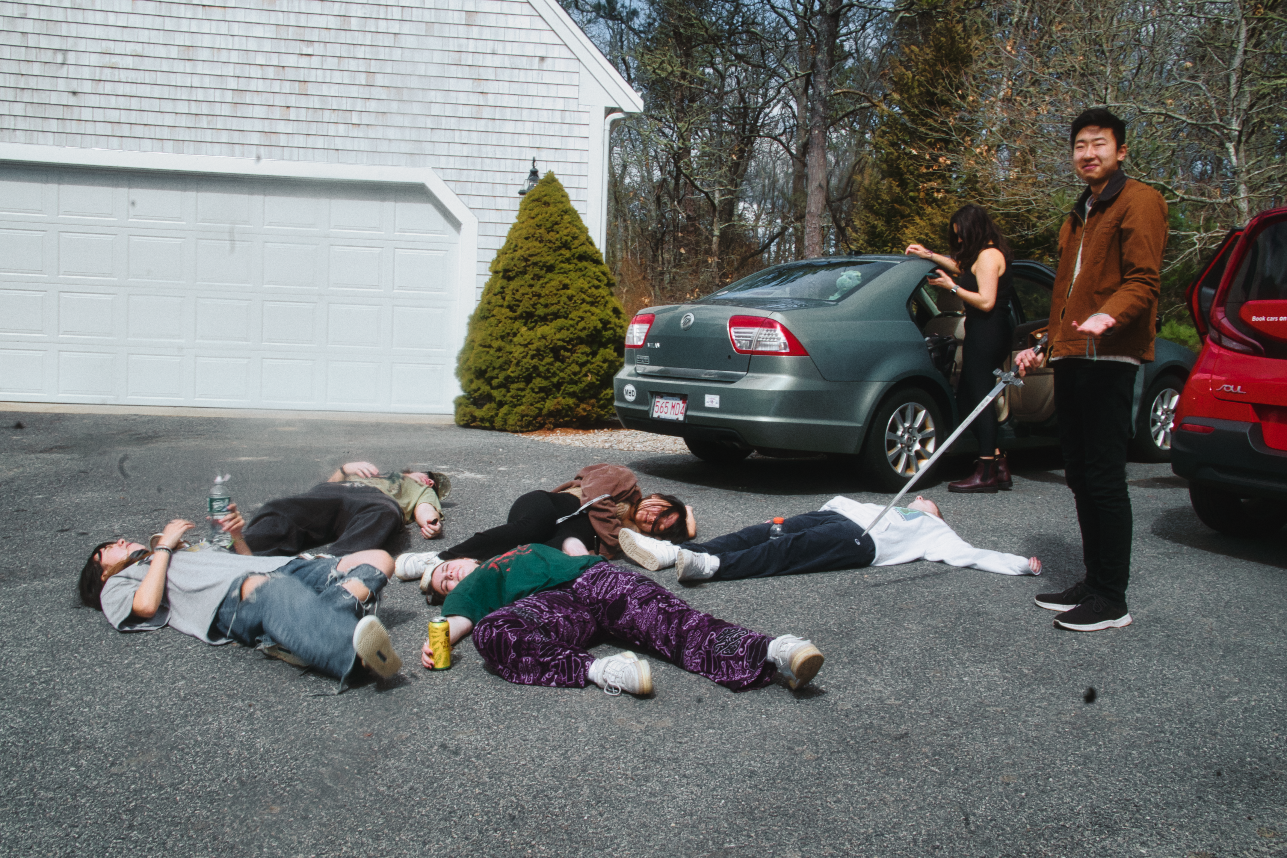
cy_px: 429
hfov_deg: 53.1
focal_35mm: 36
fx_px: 1287
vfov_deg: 36.9
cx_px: 644
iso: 125
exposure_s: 1/25
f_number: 22
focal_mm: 24
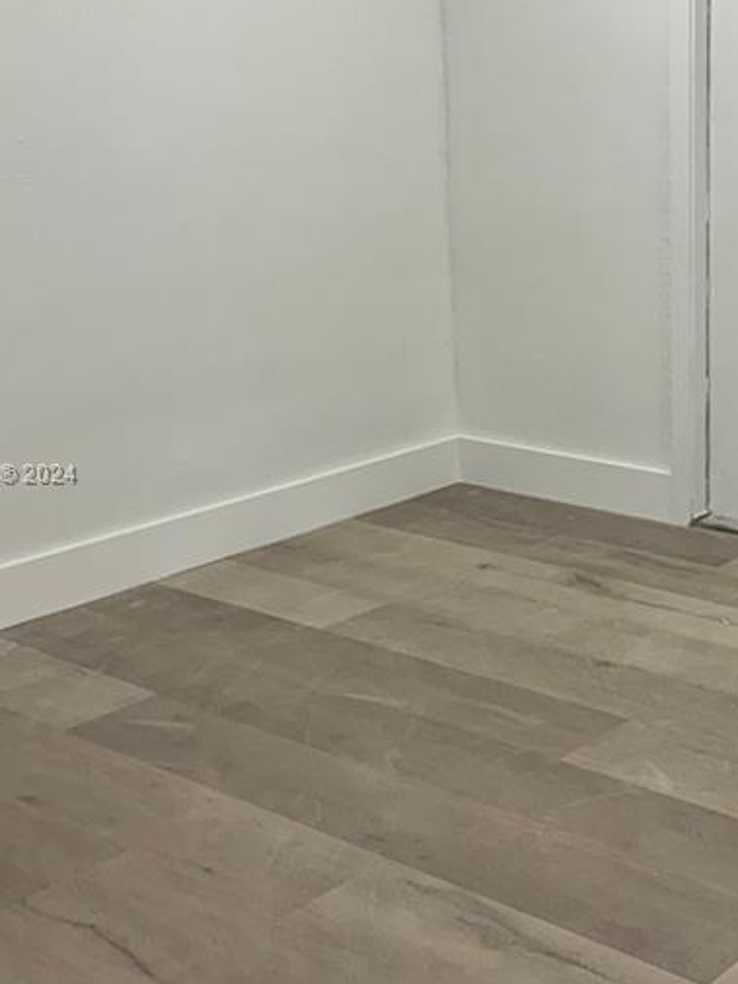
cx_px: 596
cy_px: 475
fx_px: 1620
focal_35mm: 57
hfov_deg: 25.2
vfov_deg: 33.8
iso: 160
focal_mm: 6.76
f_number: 1.78
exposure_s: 1/120
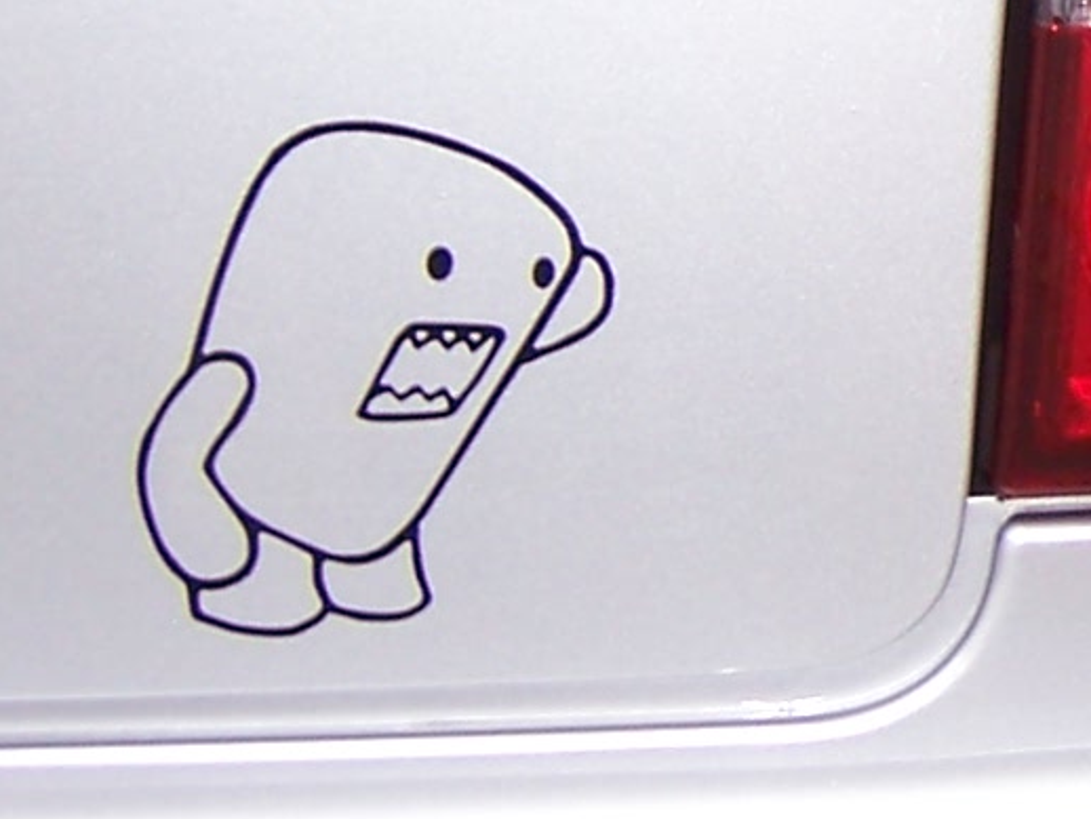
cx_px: 1933
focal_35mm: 160
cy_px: -105
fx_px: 5045
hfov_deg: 11.5
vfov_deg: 9.2
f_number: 2.8
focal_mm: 6.2
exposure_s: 1/60
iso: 80
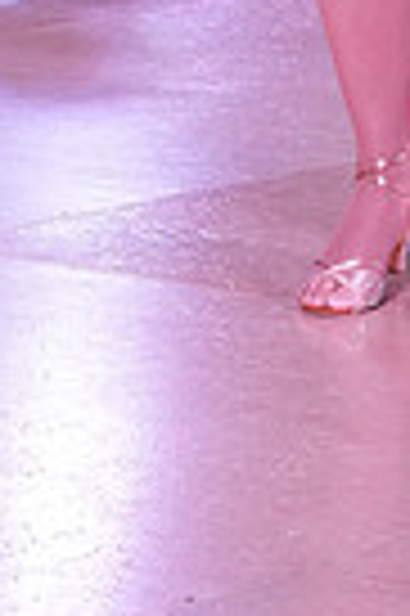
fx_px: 3768
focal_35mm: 220
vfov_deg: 9.0
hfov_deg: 6.1
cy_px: -504
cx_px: 782
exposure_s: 1/250
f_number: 8
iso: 3200
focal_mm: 52
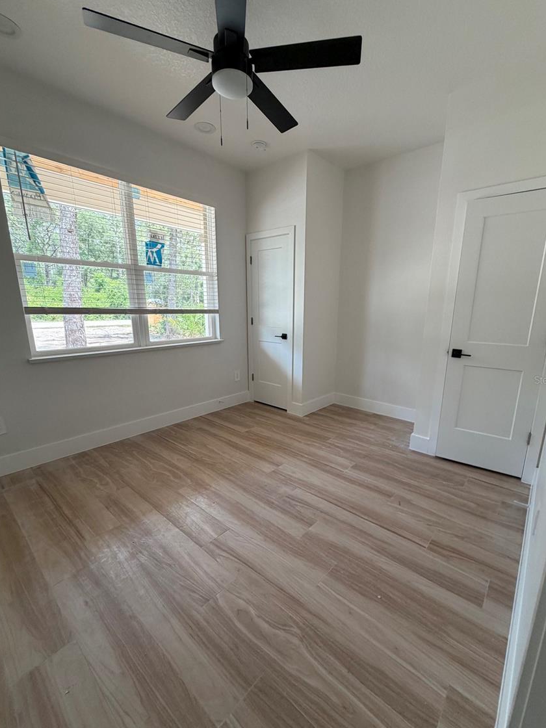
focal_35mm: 15
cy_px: 380
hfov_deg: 81.7
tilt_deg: -13.7
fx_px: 315
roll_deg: -0.8
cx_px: 288
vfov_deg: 98.1
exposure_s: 1/121
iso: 160
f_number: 2.2
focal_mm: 2.22
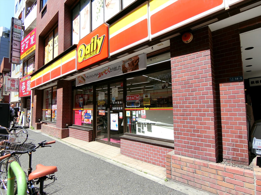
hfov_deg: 84.7
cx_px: 130
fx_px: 143
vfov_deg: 68.7
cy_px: 98
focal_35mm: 19
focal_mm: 4.06
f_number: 2.7
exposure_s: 1/640
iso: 80
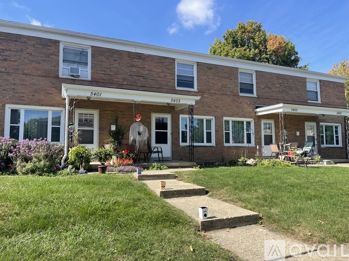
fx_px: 262
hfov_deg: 67.3
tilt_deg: +4.4
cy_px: 130
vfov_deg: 53.0
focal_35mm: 26
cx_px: 174
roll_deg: +0.2
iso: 32
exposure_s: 1/1553
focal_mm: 5.1
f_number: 1.6
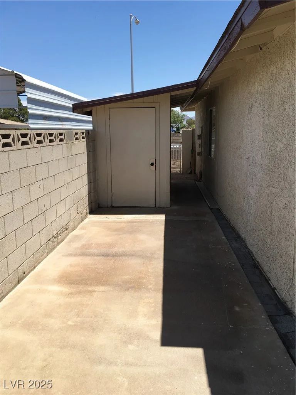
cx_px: 148
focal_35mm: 29
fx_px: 331
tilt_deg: -11.4
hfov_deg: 48.2
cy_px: 198
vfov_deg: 61.7
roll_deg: +0.6
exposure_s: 1/1538
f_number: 2.2
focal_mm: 4.15
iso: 25
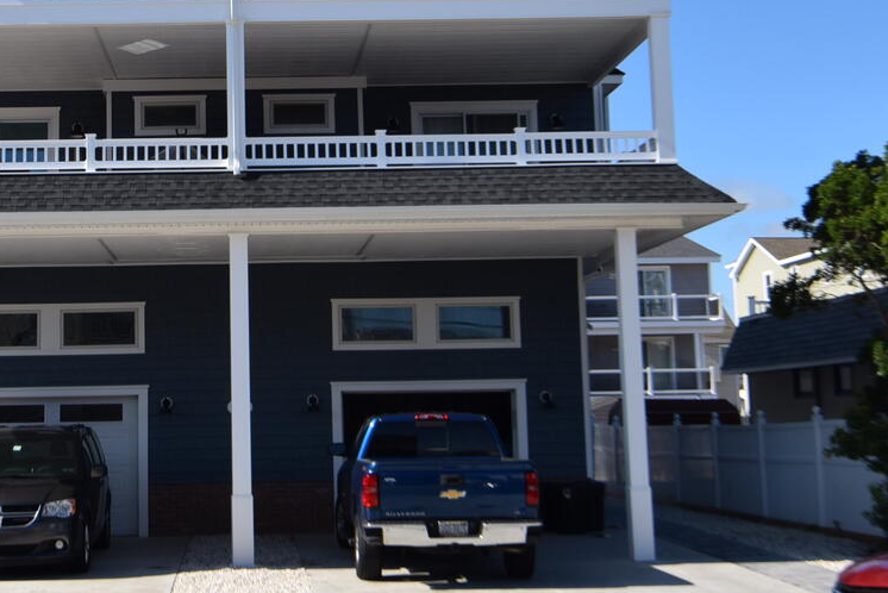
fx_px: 1604
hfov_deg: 30.5
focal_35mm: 65
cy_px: 189
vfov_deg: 20.9
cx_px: 233
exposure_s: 1/400
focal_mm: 20
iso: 200
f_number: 10
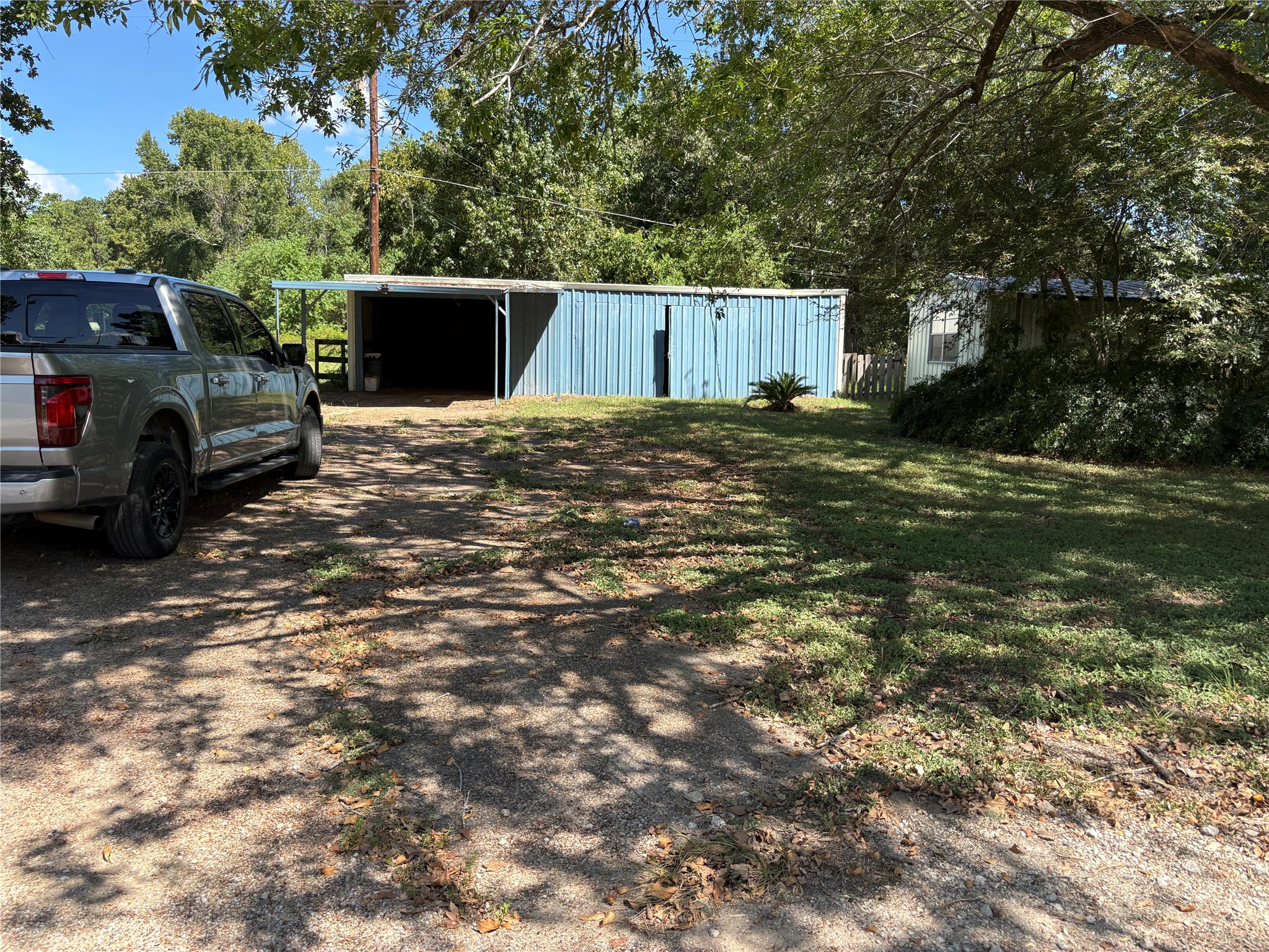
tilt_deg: -5.9
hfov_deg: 67.3
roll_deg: +0.5
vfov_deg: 53.1
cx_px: 634
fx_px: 953
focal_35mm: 26
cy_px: 476
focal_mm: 5.96
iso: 50
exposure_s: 1/1135
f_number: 1.6
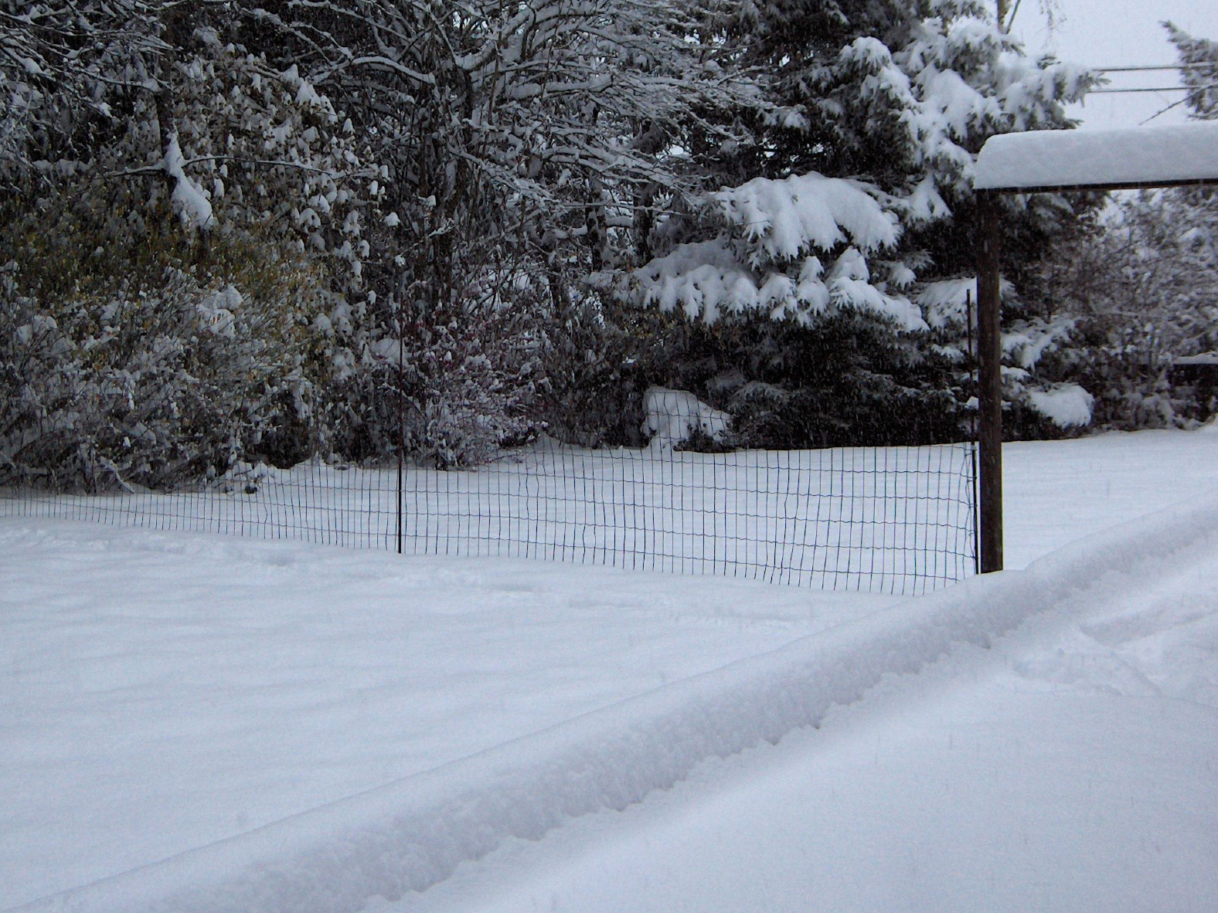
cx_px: 539
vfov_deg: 25.5
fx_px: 2006
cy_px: 285
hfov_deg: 33.7
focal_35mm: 57
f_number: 2.8
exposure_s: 1/106
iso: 100
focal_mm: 8
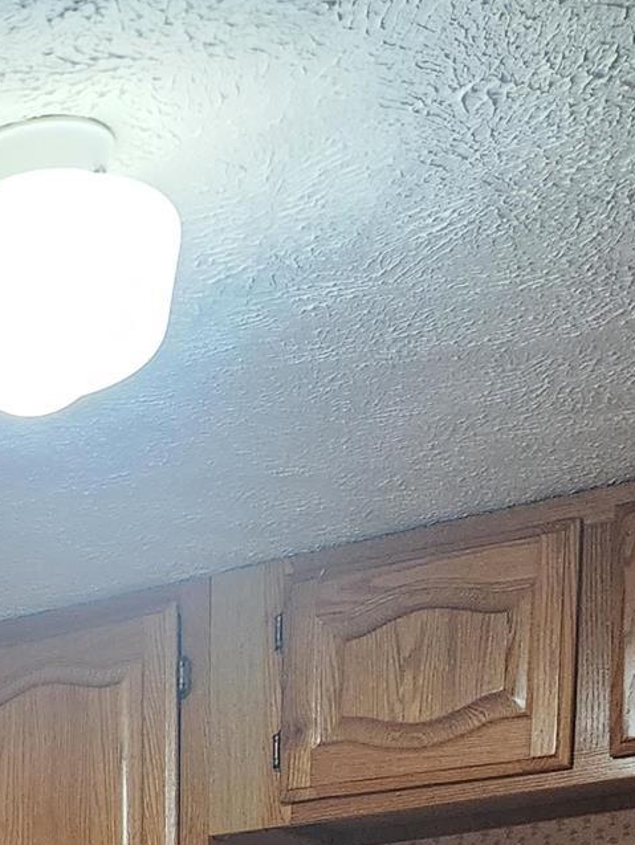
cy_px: 1432
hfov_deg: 15.7
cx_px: -443
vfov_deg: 19.1
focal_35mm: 83
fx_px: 2029
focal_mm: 5.4
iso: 800
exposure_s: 1/120
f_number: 1.8
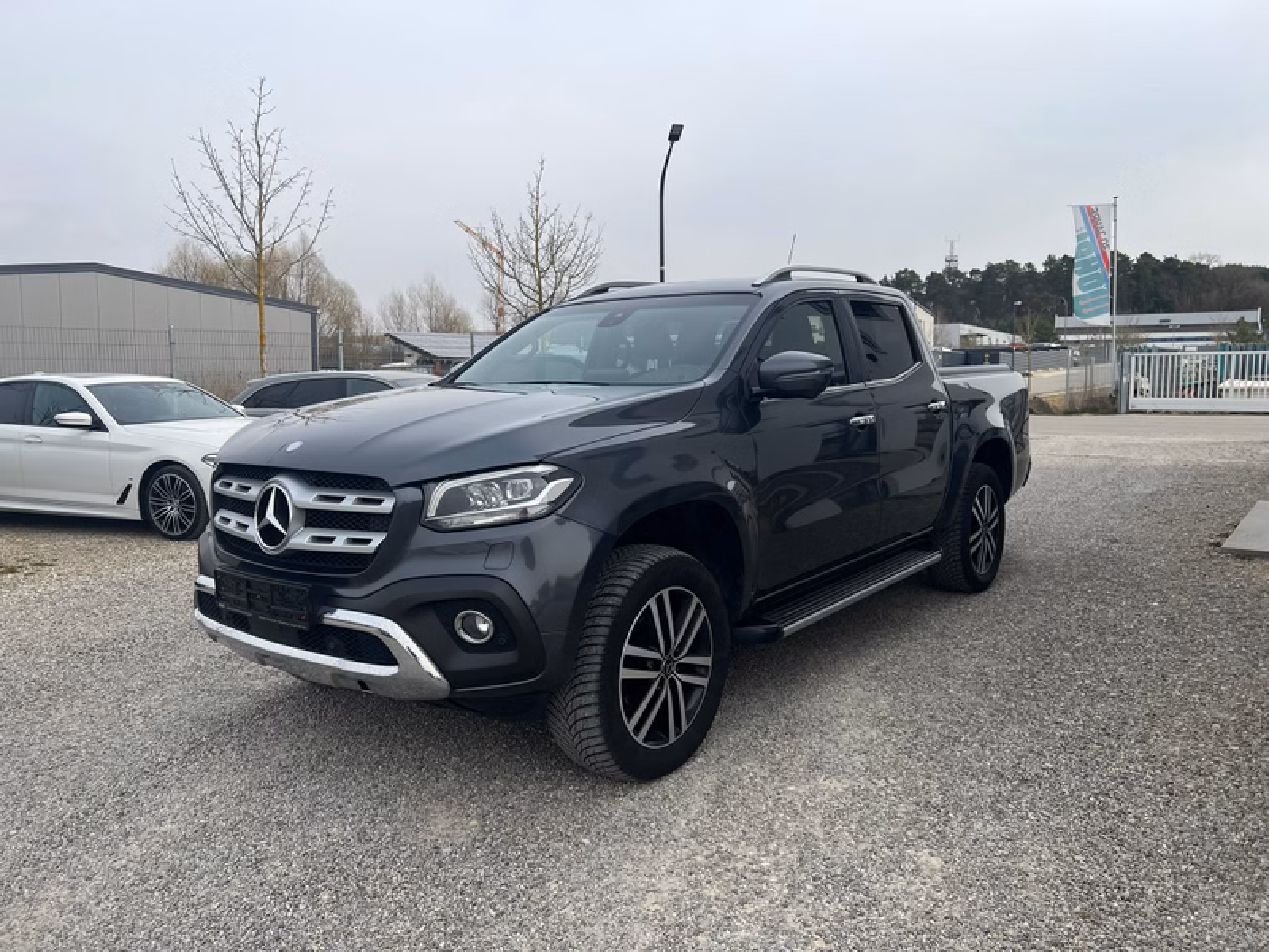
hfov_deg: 67.3
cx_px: 634
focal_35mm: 26
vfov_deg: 53.1
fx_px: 953
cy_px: 476
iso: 50
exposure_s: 1/2994
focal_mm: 5.7
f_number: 1.5
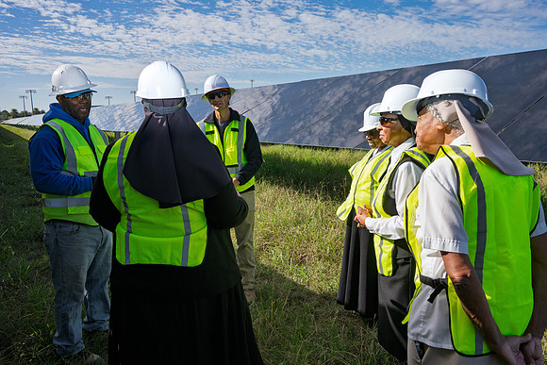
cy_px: 182
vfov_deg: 46.4
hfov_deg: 65.5
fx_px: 426
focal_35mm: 28
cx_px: 274
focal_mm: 28
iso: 200
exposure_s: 1/500
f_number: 9
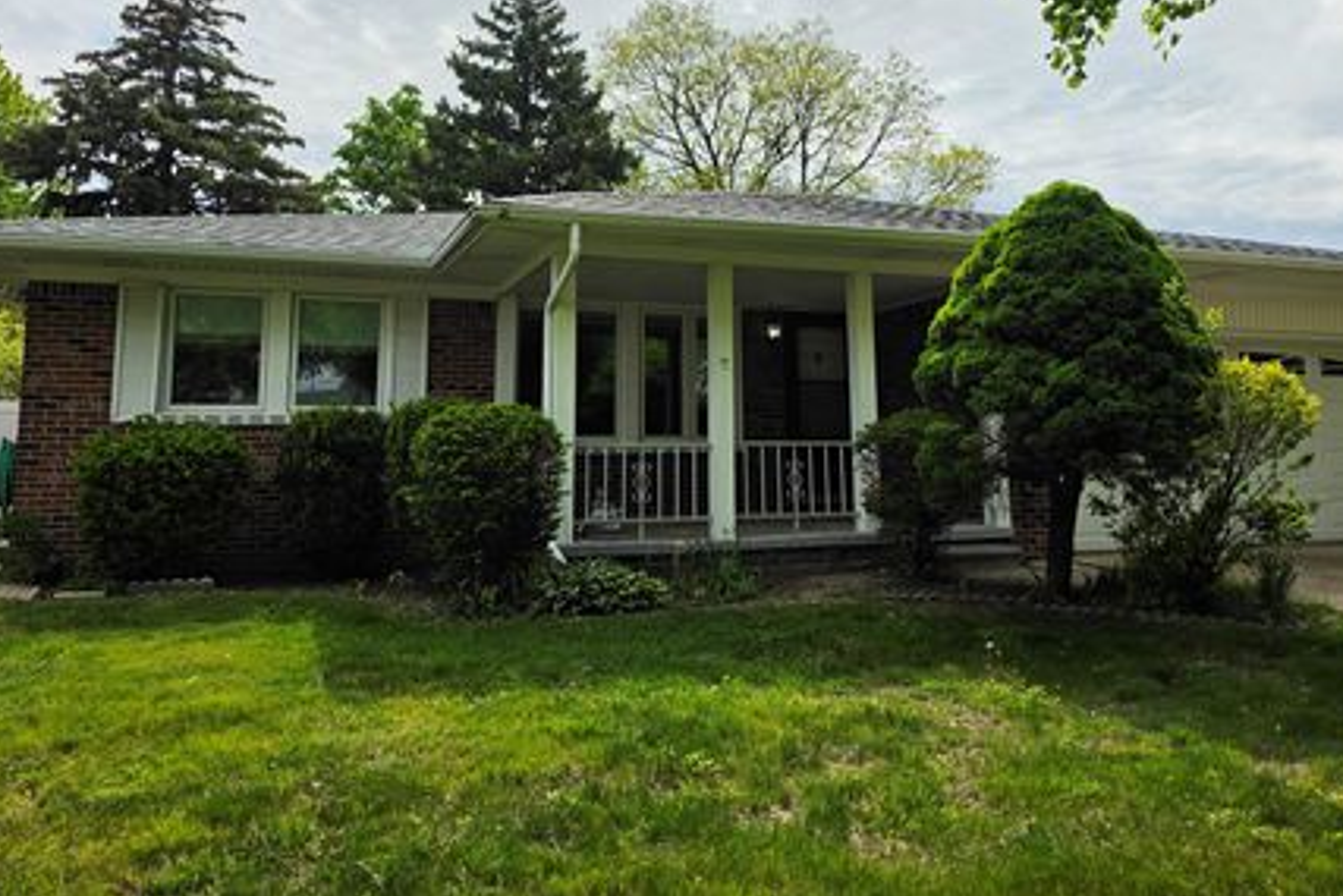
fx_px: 1045
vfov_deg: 45.9
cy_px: 313
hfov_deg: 65.4
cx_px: 714
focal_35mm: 28
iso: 25
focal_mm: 6.5
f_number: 1.4
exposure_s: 1/7939
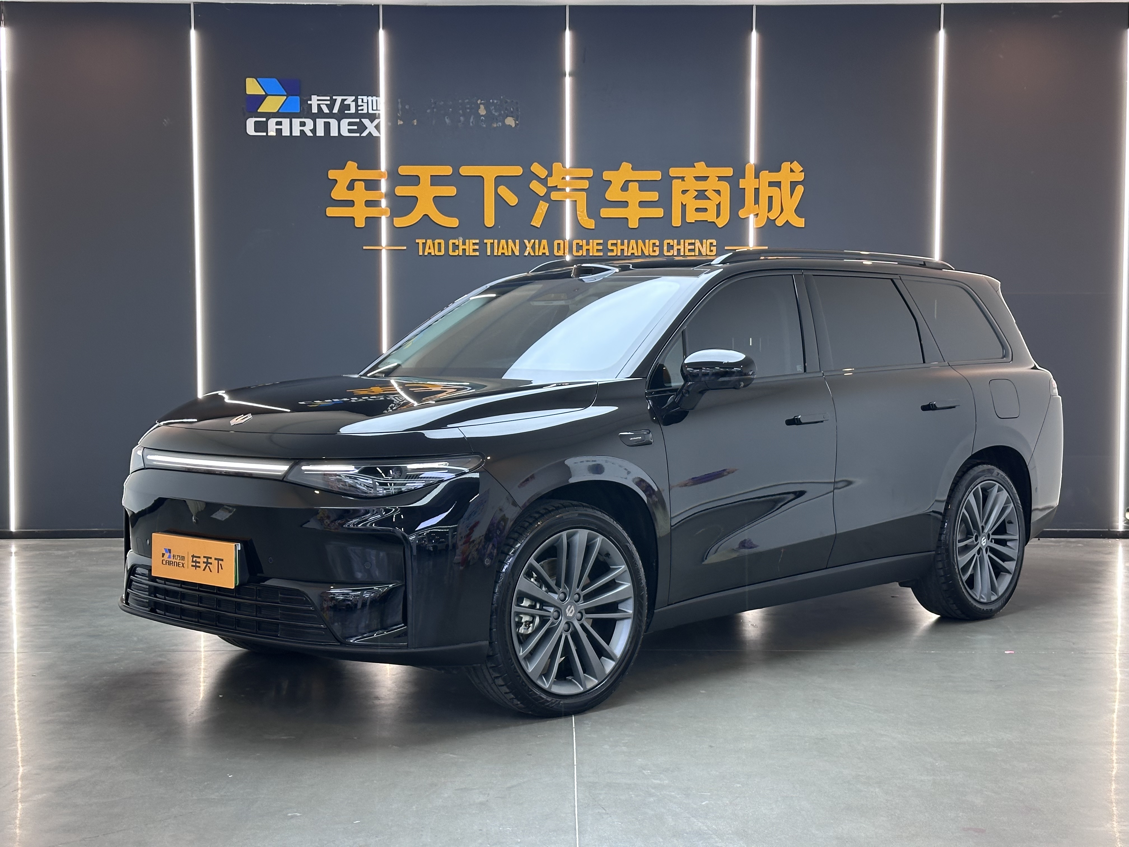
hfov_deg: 39.7
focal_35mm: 48
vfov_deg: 30.3
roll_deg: -0.1
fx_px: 1566
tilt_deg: -2.8
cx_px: 564
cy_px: 424
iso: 100
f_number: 1.78
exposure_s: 1/50
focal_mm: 6.86
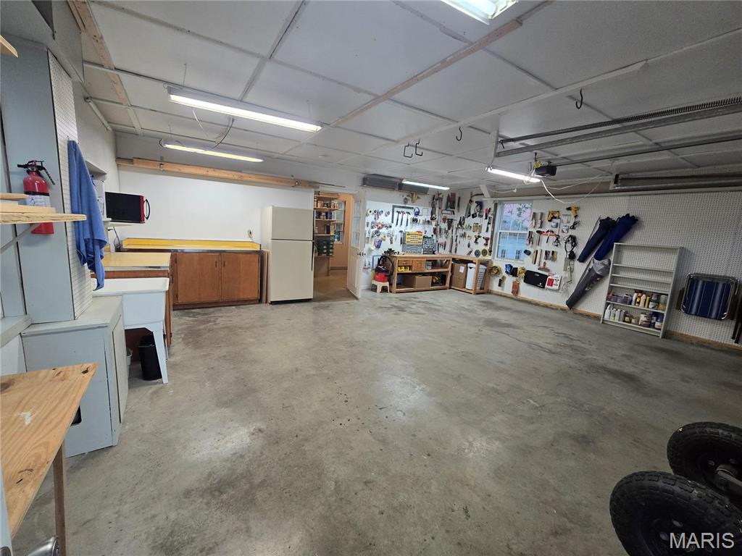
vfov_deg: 89.9
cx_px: 371
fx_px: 279
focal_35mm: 13
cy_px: 278
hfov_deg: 106.2
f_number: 2.2
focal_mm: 2.2
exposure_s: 1/60
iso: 250
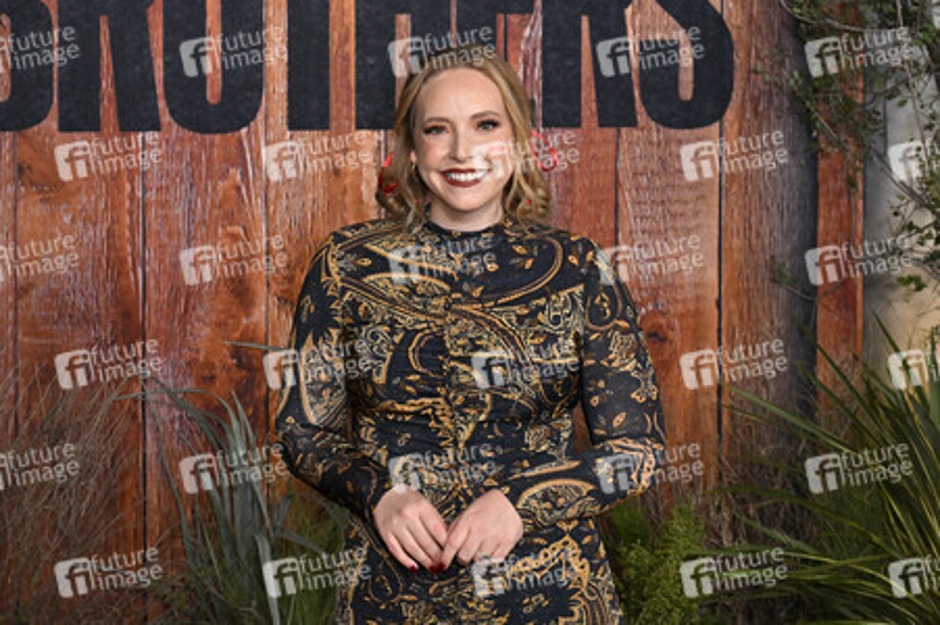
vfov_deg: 30.5
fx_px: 1148
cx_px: 470
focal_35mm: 44
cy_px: 312
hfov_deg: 44.5
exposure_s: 1/250
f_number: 7.1
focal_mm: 44
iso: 1000
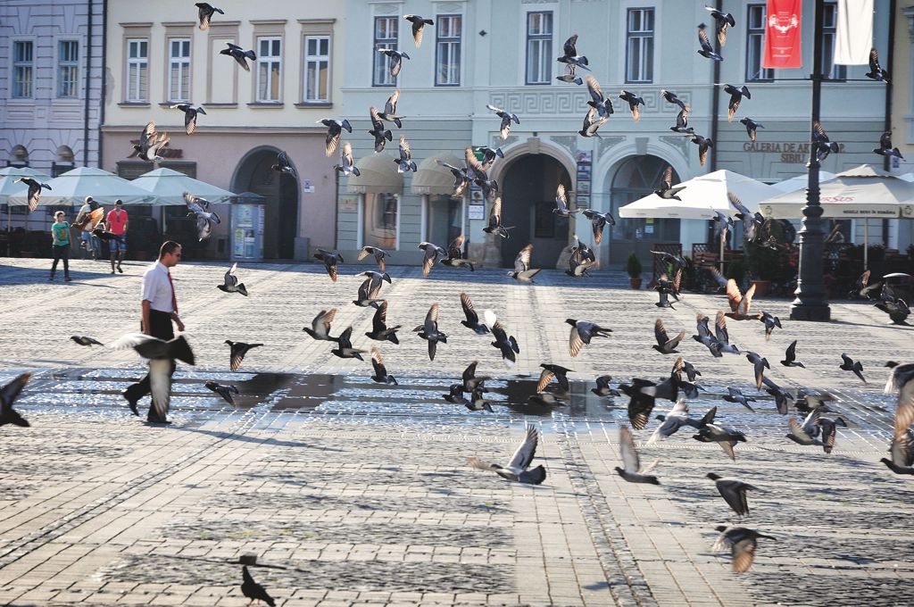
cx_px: 457
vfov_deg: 13.0
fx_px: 2662
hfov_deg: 19.5
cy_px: 304
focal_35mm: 105
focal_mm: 70
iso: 200
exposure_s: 1/320
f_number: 7.1
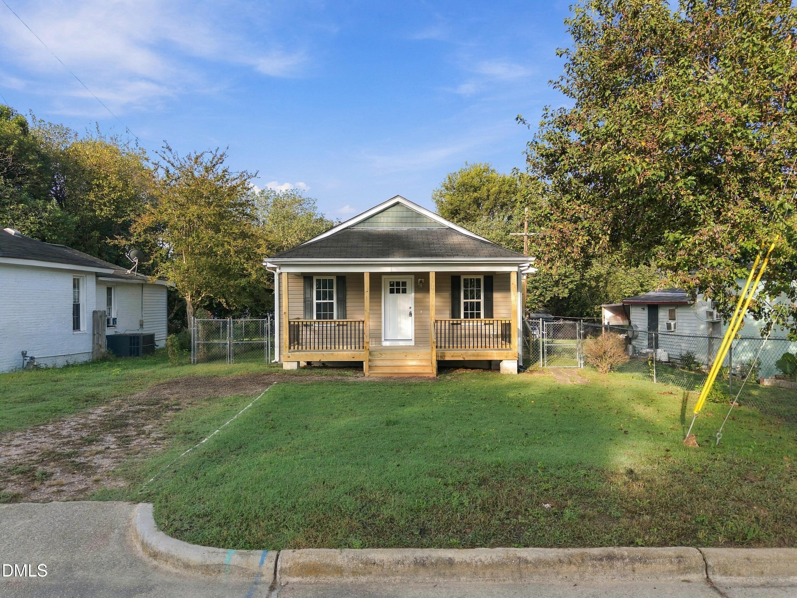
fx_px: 553
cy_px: 299
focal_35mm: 24
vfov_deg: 56.8
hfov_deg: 71.6
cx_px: 398
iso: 100
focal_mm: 8.7
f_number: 1.8
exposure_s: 1/800
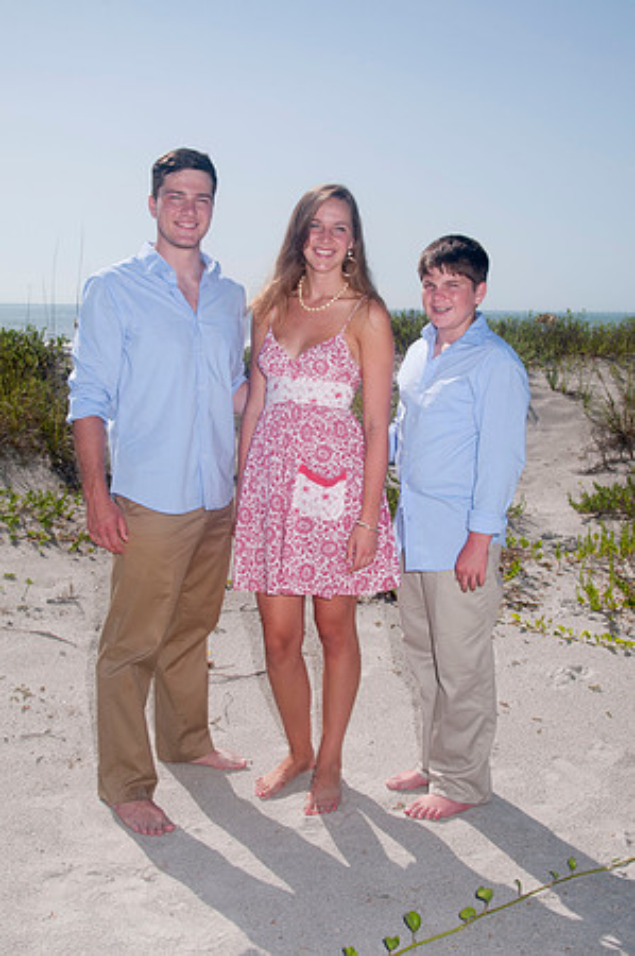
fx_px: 1114
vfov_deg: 46.4
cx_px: 318
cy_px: 478
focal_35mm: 42
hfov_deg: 31.8
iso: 100
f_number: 13
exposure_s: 1/250
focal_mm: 28
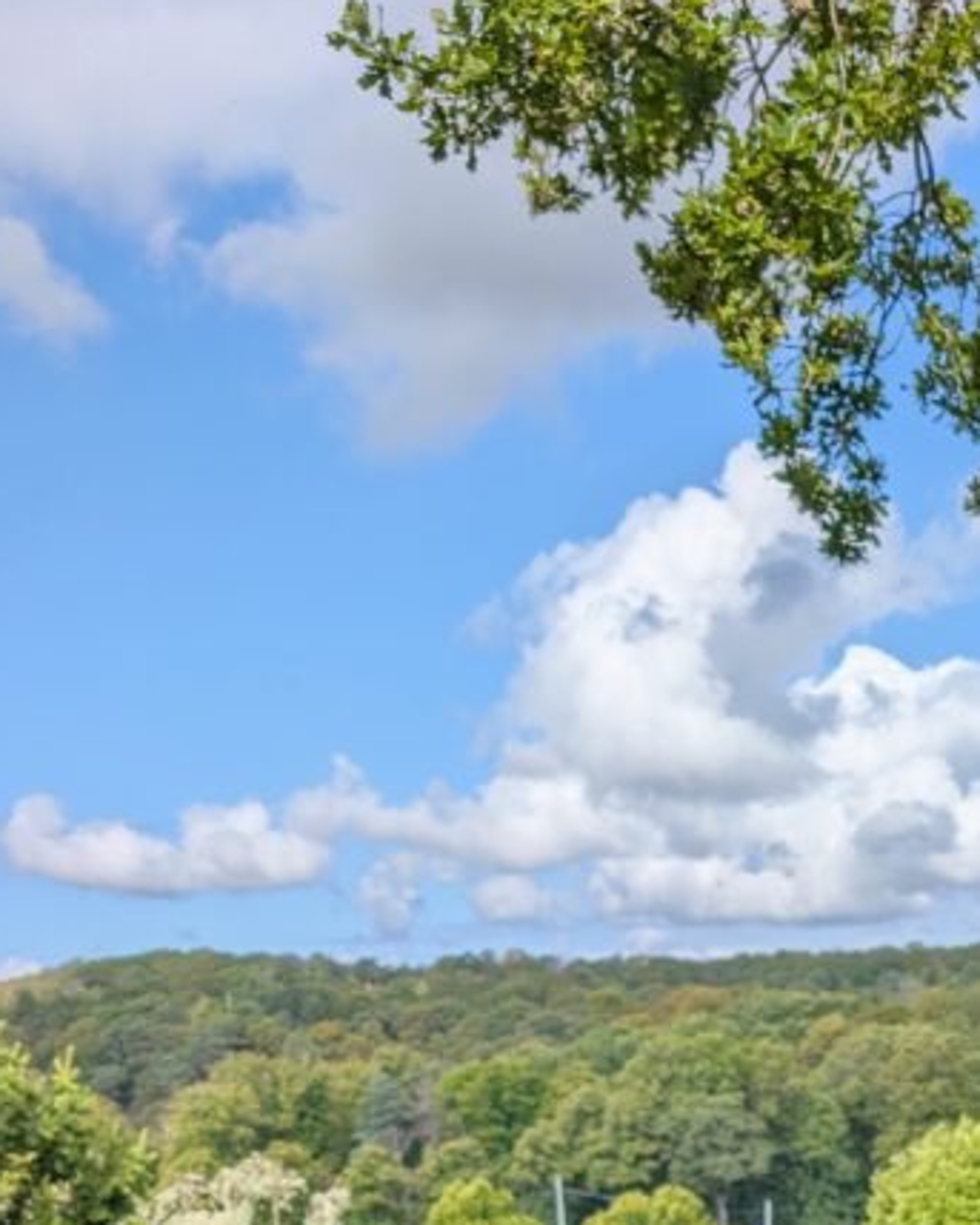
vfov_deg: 29.2
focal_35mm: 56
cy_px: 1448
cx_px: 1041
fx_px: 2031
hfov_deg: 25.4
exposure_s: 1/1110
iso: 21
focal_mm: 6.9
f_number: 1.68
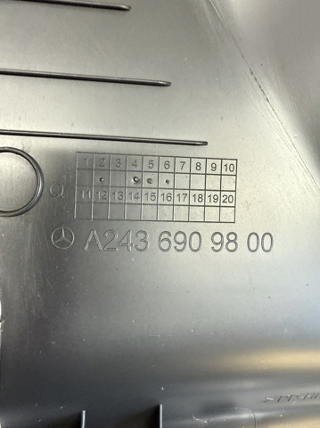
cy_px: 214
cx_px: 160
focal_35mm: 24
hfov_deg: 56.7
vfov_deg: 71.7
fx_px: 296
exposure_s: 1/50
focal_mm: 2.22
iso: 640
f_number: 2.2
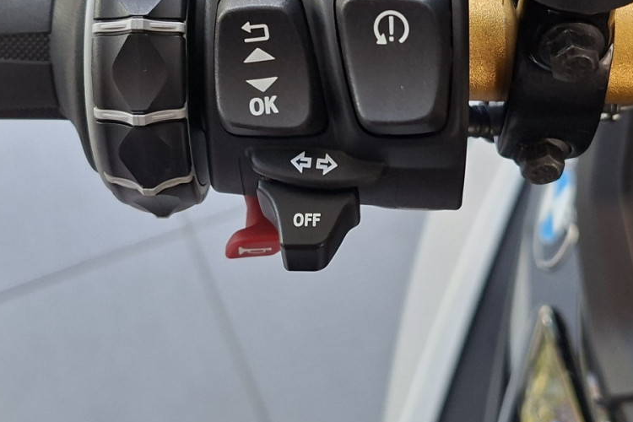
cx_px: 354
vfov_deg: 25.5
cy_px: 23
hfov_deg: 38.8
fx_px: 897
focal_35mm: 51
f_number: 1.8
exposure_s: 1/100
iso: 160
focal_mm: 5.54
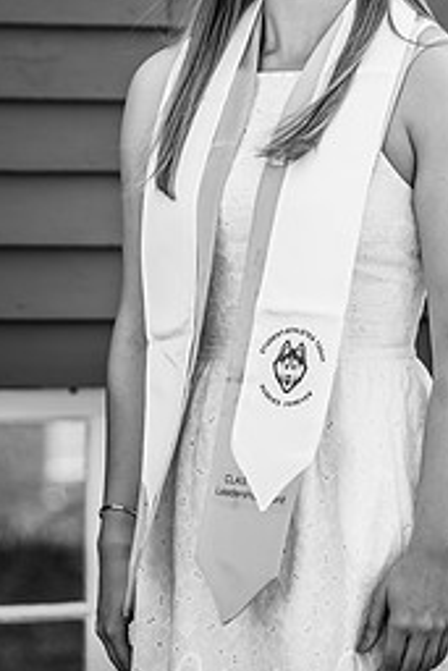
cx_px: 293
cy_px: 149
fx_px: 6636
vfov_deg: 5.8
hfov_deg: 3.9
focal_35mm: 356
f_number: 2.8
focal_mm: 135
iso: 100
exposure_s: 1/200
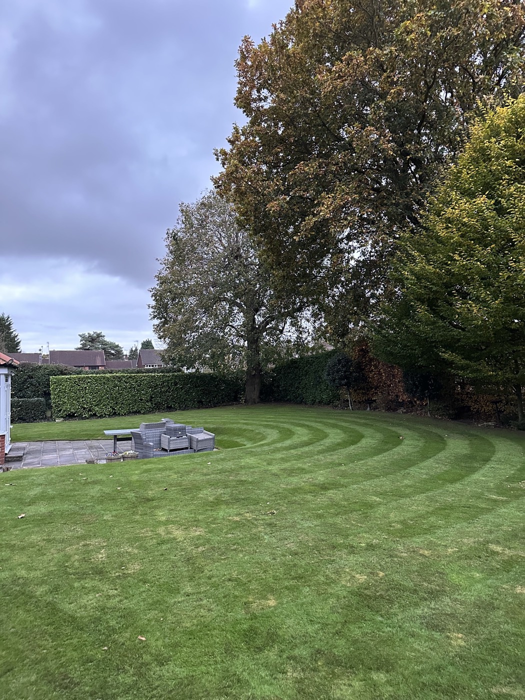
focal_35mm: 24
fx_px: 485
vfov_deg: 71.6
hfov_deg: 56.8
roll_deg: +0.7
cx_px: 262
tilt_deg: +1.8
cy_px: 350
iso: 640
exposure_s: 1/60
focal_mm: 6.86
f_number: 1.78
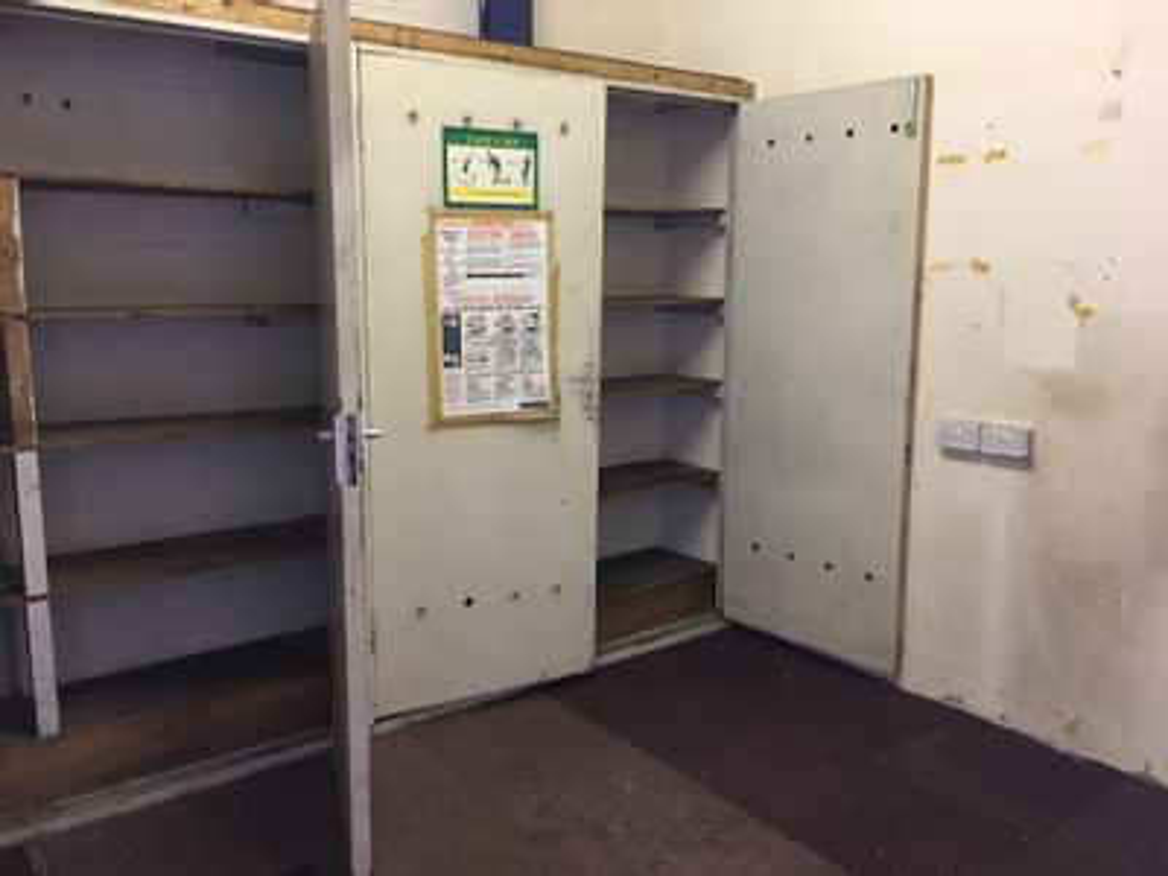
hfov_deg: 61.7
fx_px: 979
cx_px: 584
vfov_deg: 48.2
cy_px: 438
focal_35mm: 29
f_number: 2.2
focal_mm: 4.15
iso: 100
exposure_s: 1/10
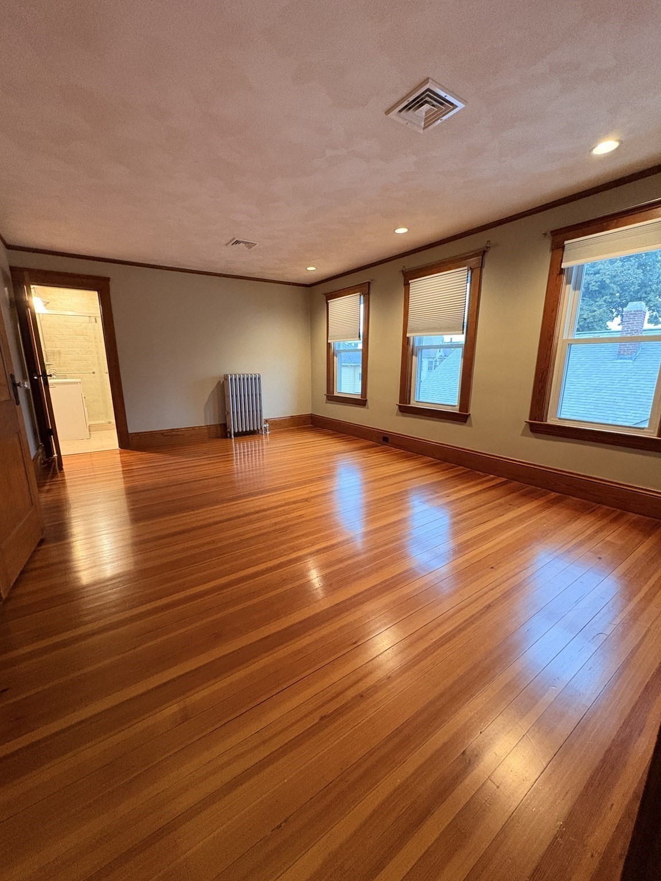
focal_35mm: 14
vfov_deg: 102.1
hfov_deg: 85.7
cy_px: 440
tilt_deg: -10.4
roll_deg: -0.9
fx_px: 356
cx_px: 330
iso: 640
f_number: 2.2
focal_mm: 2.22
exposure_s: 1/60
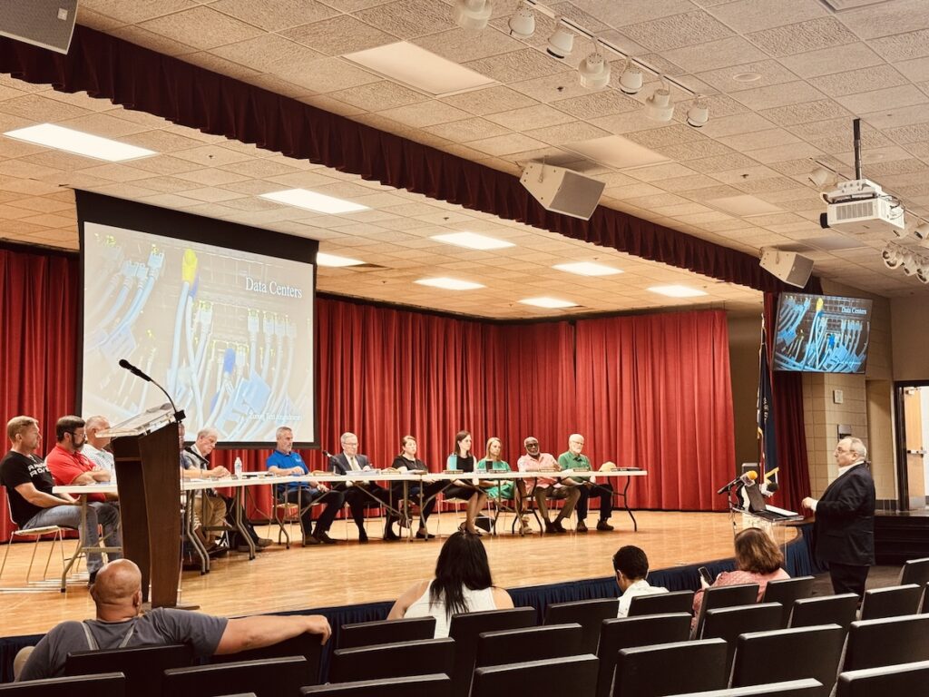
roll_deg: +0.7
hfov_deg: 39.7
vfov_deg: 30.3
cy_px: 348
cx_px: 464
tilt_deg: +5.8
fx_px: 1288
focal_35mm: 48
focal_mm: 6.76
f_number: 1.78
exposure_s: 1/60
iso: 125
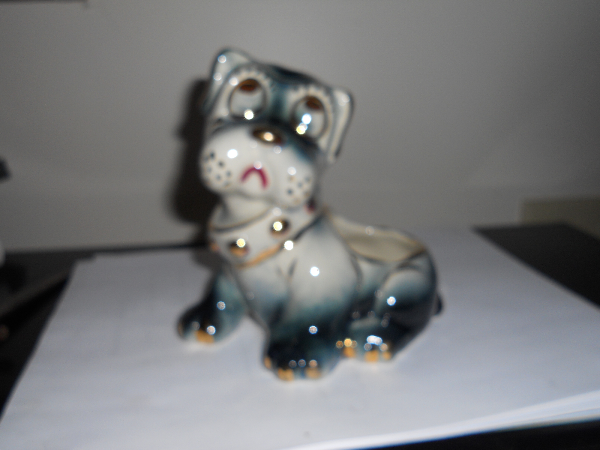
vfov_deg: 44.2
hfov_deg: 56.8
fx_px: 555
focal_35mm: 32
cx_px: 300
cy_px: 225
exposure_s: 1/25
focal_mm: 5.8
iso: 80
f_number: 8.8
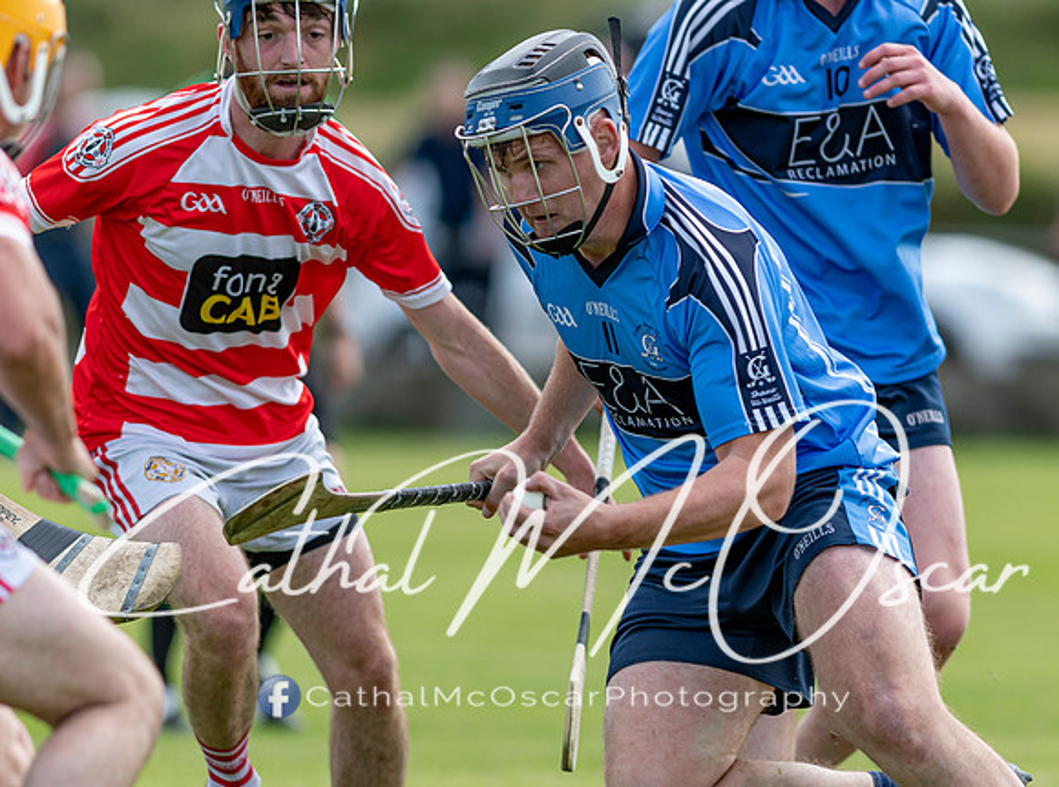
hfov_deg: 3.5
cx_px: 676
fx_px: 17328
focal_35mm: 568
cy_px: 419
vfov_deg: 2.6
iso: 160
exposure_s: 1/1600
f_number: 2.8
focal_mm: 300
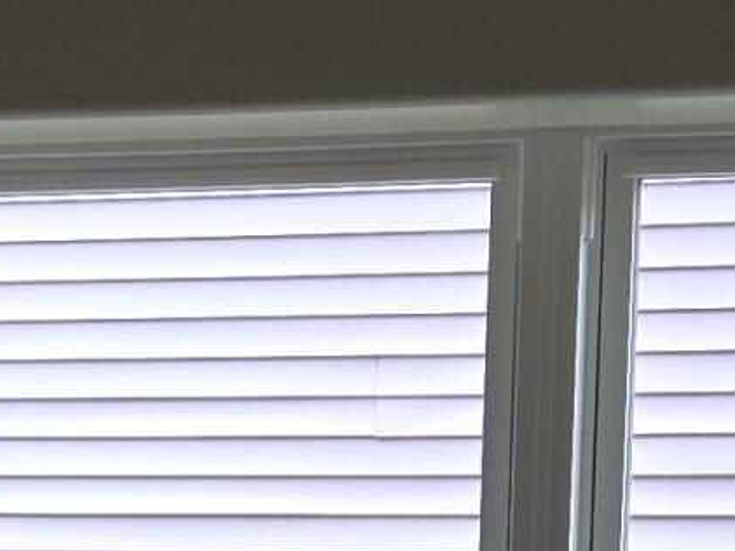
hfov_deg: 12.0
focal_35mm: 164
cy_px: 1344
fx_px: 3483
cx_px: 223
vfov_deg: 8.3
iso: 32
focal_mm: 5.4
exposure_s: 1/120
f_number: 1.8
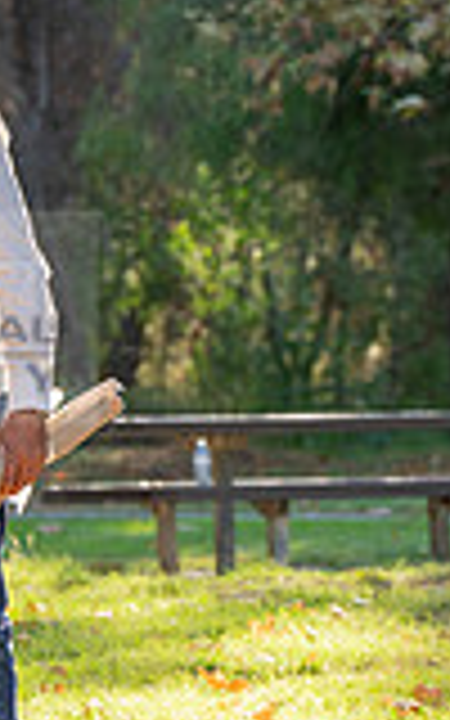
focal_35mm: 318
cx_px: -284
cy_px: 317
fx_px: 6240
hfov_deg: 4.1
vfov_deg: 6.6
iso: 200
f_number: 4
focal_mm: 86
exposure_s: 1/200
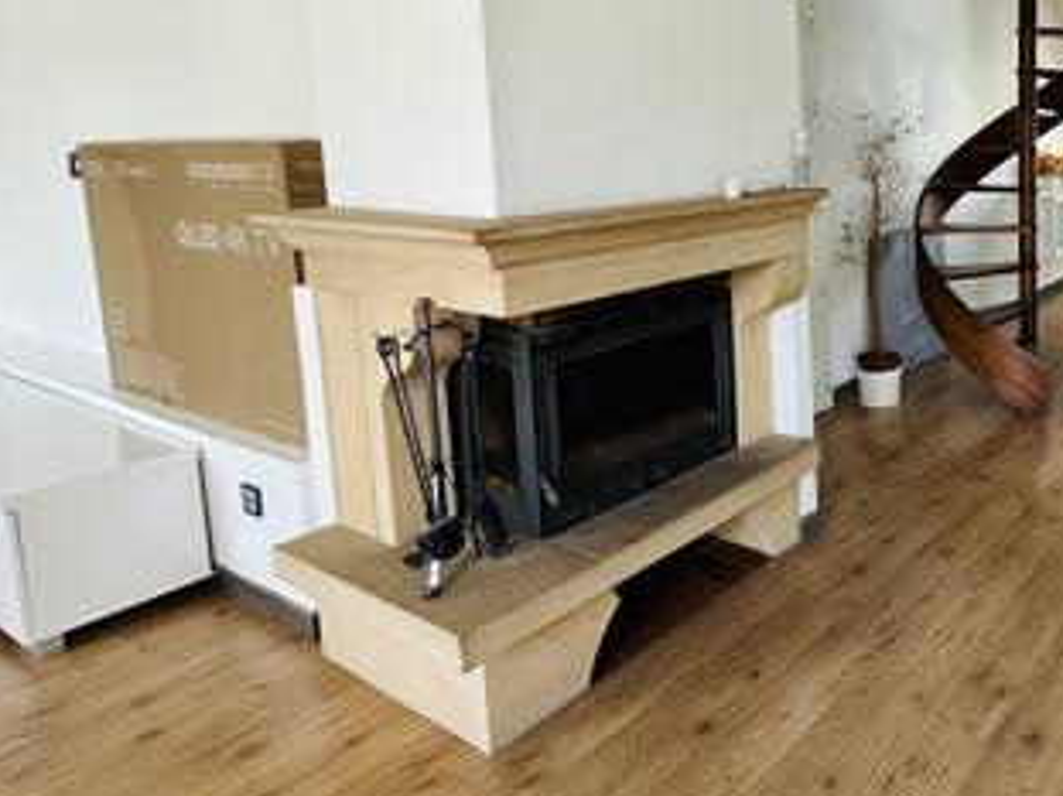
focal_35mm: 27
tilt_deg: -7.1
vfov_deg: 49.7
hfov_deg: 56.1
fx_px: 829
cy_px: 219
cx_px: 964
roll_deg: +1.3
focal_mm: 2.22
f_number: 2.2
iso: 100
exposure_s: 1/99
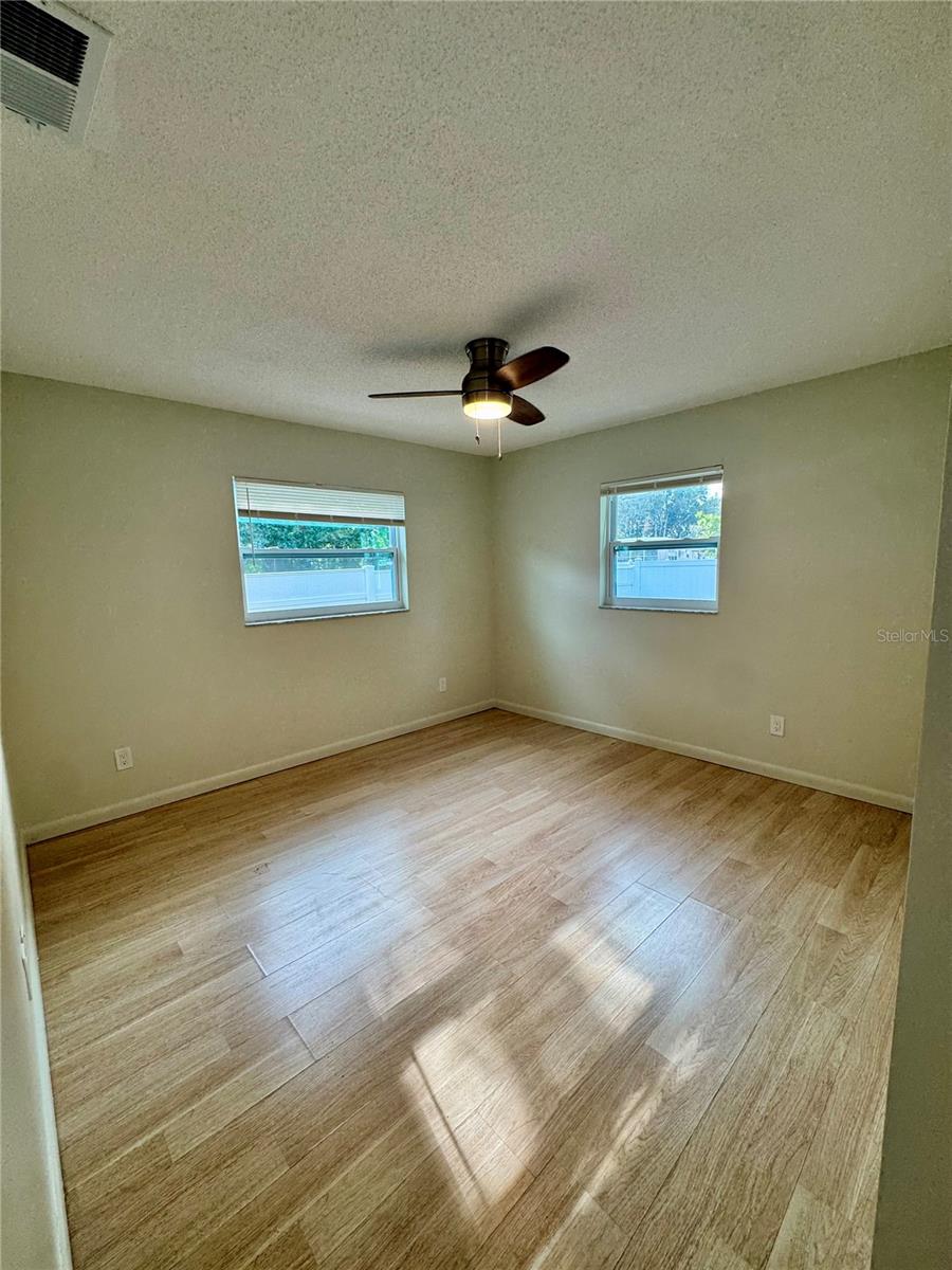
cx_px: 476
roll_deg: +1.9
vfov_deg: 102.1
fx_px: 513
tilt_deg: -8.3
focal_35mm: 14
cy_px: 635
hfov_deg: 85.7
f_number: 2.2
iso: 100
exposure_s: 1/120
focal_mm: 2.22
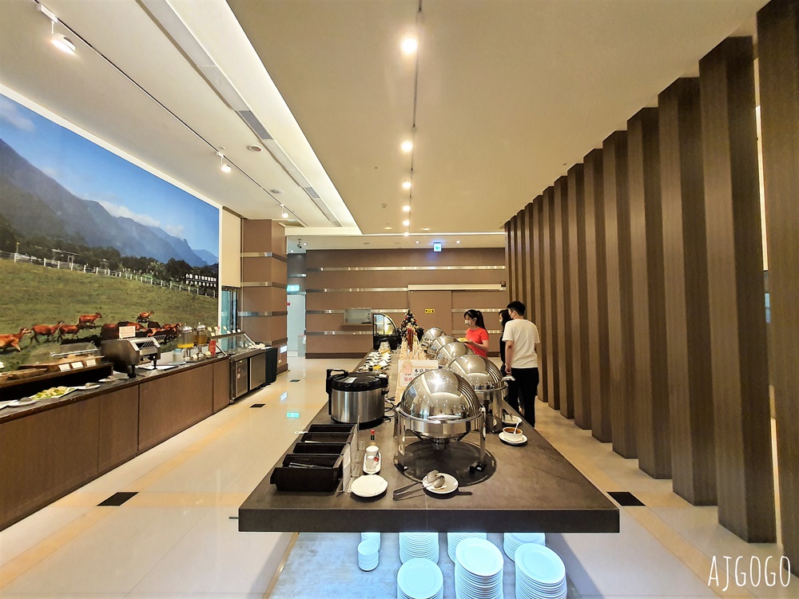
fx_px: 300
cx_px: 400
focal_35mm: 13
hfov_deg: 106.2
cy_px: 300
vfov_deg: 89.9
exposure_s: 1/30
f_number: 2.2
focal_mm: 1.74
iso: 320
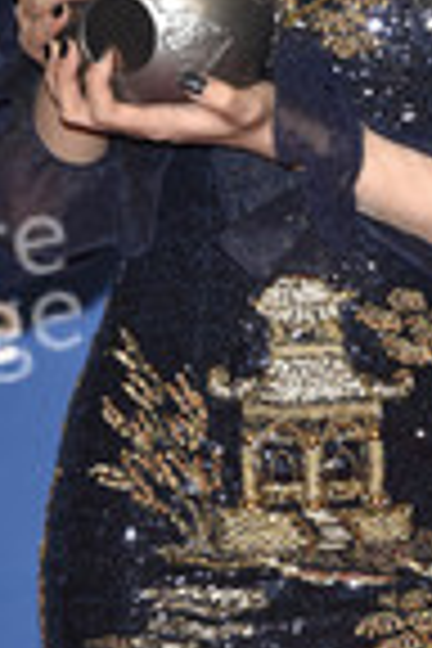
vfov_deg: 4.5
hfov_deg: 3.0
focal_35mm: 458
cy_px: 99
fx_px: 8243
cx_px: 342
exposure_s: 1/250
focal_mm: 165
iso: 1600
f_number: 6.3
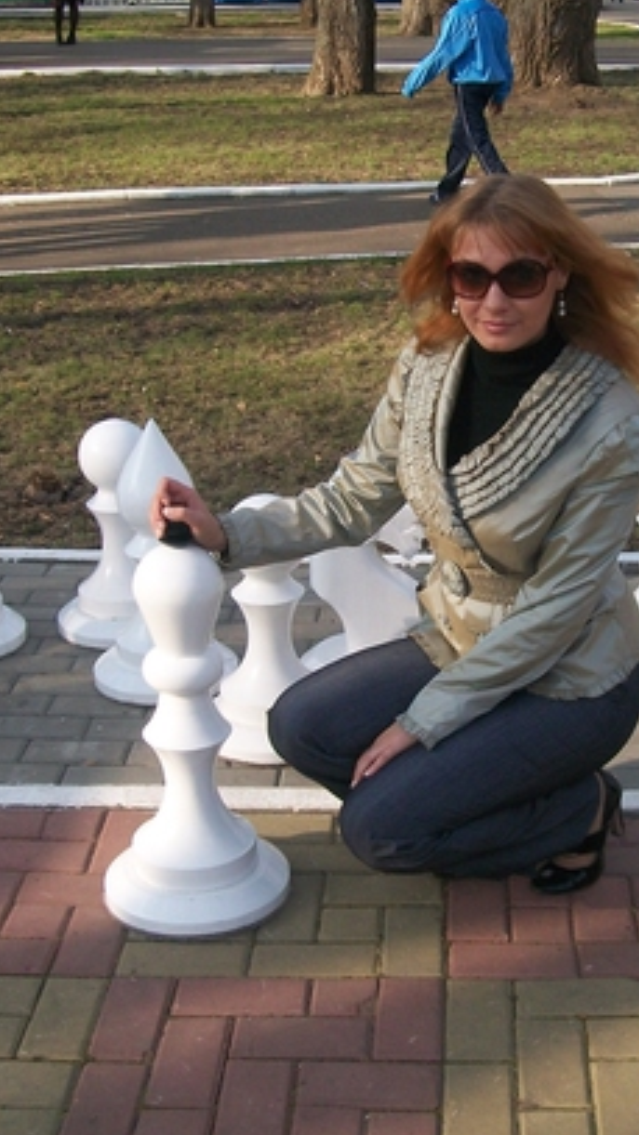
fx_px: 1596
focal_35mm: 53
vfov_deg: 39.2
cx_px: 410
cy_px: 562
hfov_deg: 22.6
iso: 82
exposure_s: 1/500
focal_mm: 6
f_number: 2.7
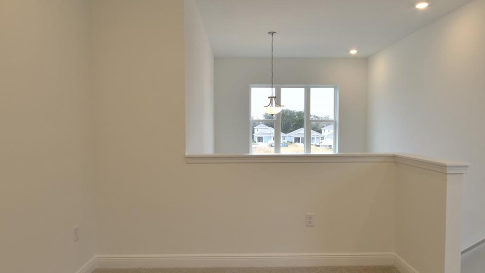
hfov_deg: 74.0
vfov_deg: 46.0
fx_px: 322
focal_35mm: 25
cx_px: 241
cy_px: 145
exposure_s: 1/15
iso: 100
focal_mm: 10
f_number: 10
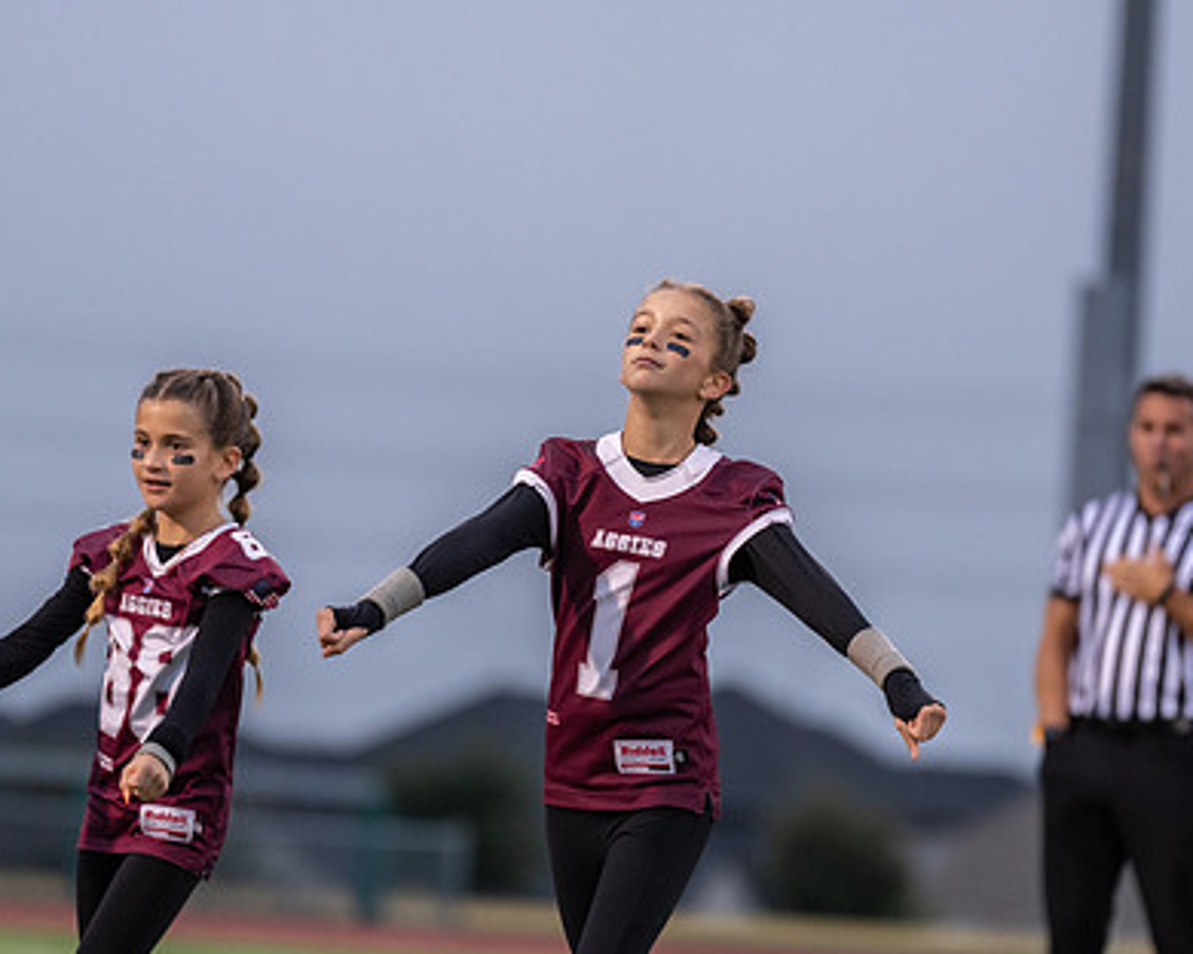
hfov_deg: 6.9
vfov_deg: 5.5
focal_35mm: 279
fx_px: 9851
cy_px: 582
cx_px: 649
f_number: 2.8
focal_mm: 200
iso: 2000
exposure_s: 1/1250
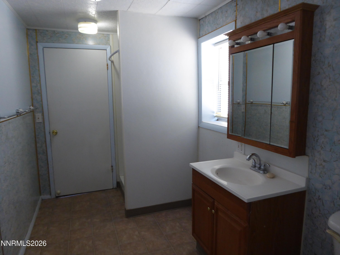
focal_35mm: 24
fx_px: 236
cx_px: 170
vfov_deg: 56.8
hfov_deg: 71.6
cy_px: 128
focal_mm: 4.3
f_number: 3.3
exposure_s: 1/60
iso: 320
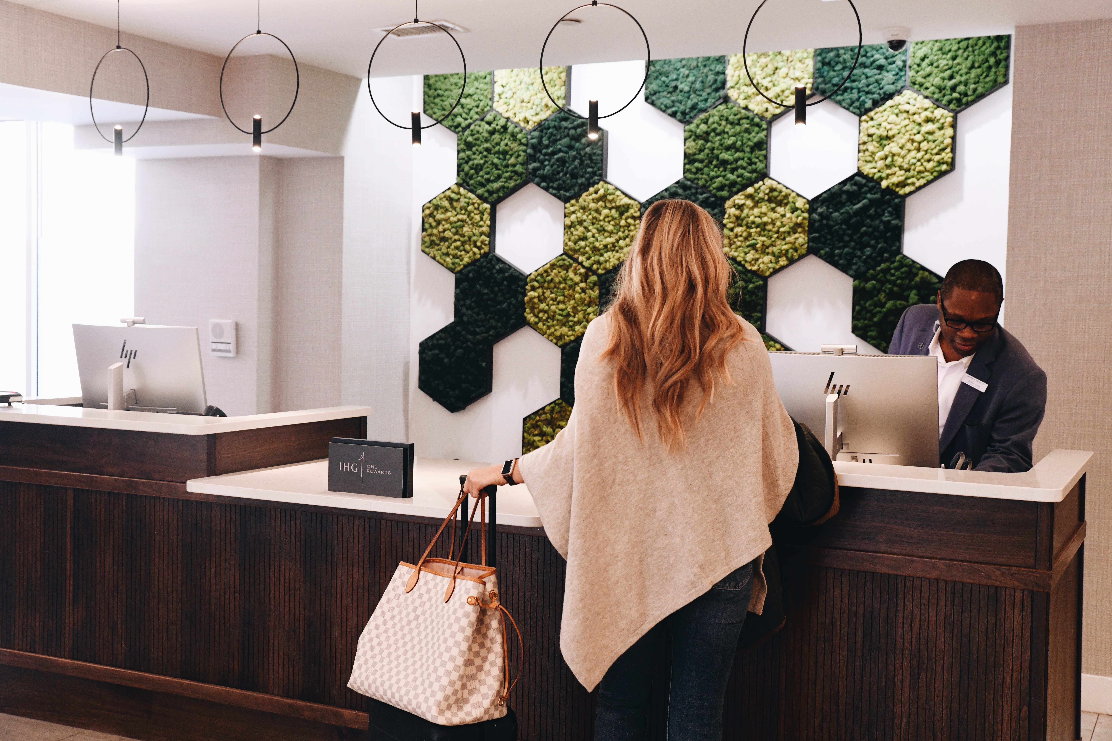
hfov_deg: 43.6
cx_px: 556
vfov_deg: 29.9
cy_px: 370
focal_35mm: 45
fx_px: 1390
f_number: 4.5
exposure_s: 1/100
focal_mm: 45
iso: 3200
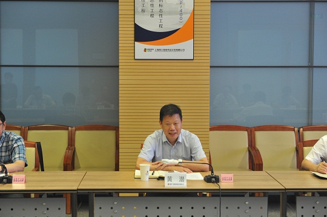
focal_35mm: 70
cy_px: 108
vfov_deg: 19.4
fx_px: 635
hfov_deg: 28.9
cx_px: 164
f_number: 4
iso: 1600
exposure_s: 1/80
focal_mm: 70
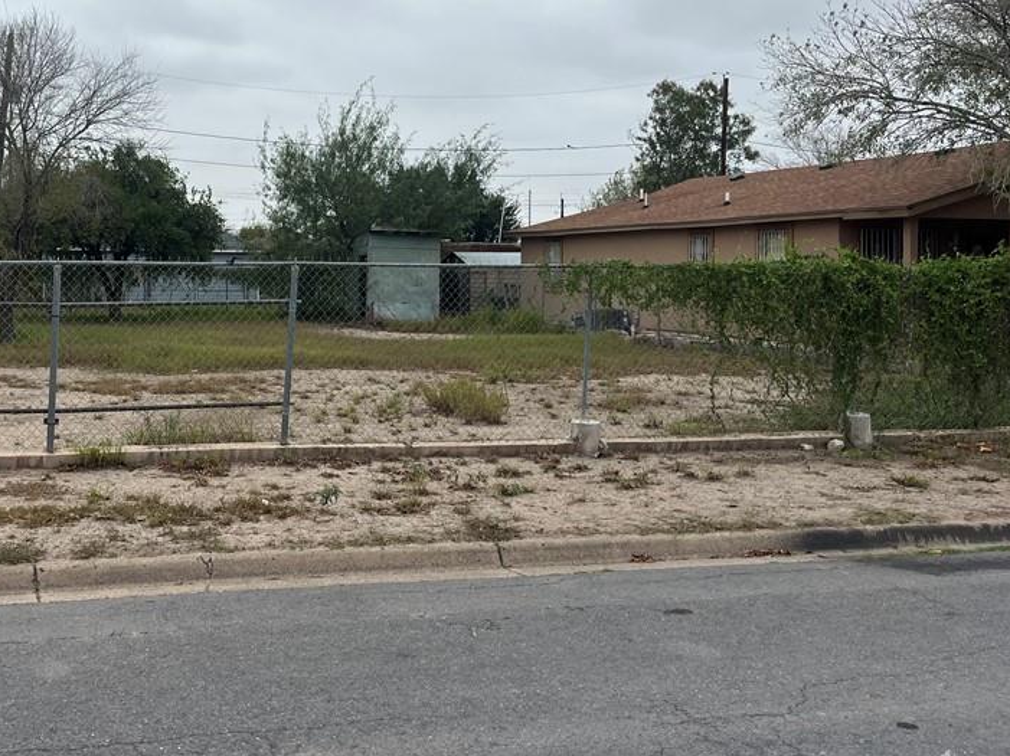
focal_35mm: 38
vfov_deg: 37.3
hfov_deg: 47.6
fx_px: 1108
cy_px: 252
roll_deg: -0.4
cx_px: 284
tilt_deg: -0.1
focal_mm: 5.1
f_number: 1.6
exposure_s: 1/1647
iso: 50
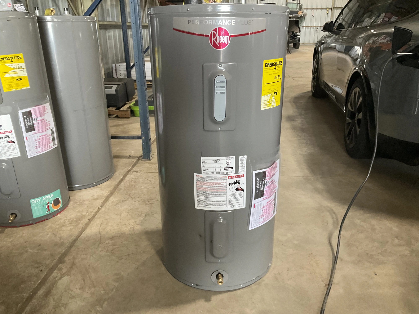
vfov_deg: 48.2
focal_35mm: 29
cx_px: 210
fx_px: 351
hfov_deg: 61.7
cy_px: 157
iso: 125
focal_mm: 3
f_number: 1.8
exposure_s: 1/60
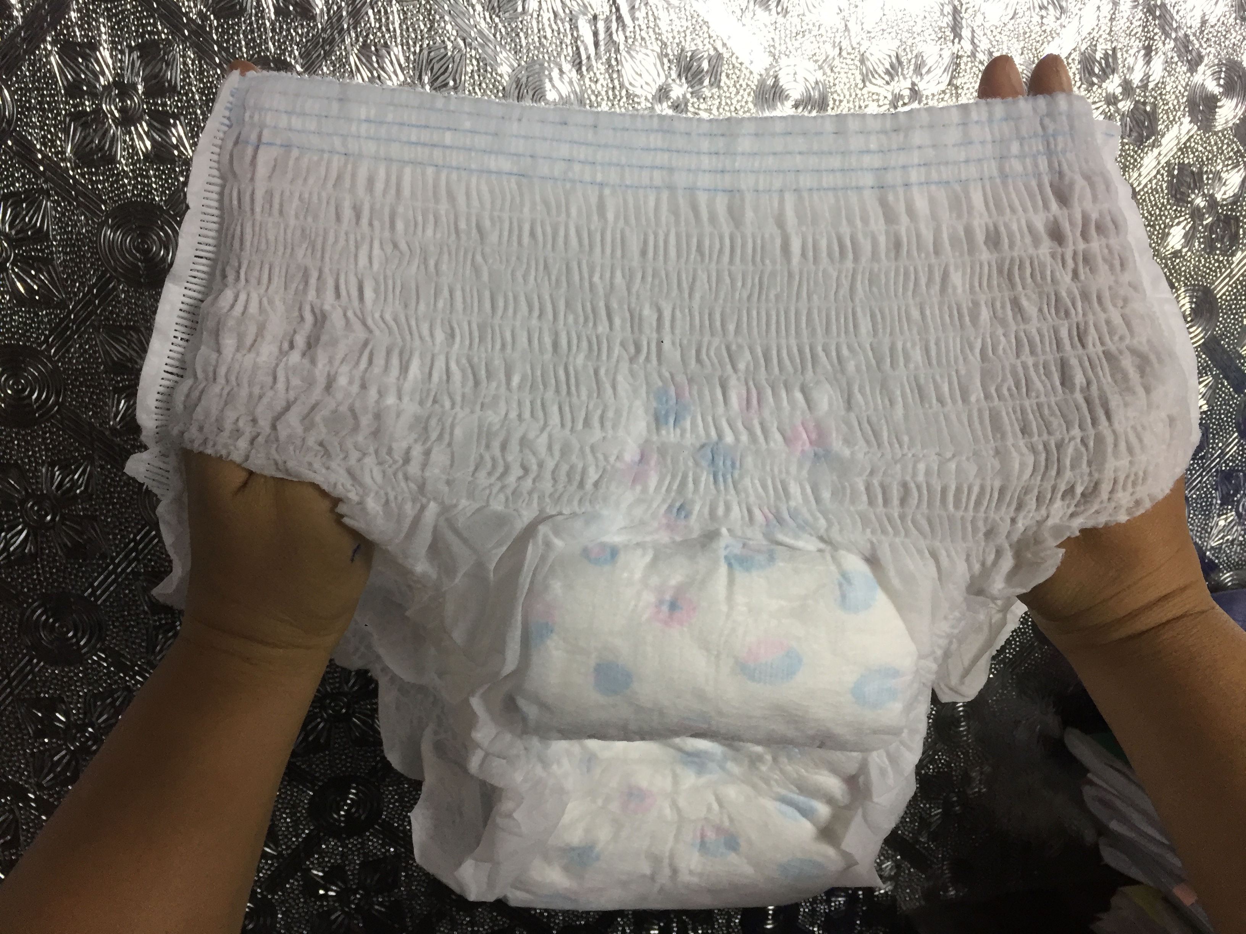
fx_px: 1044
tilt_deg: -16.3
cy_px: 467
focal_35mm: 29
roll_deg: +1.2
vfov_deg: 48.2
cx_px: 623
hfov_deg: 61.7
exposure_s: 1/33
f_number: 2.2
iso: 100
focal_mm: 4.15
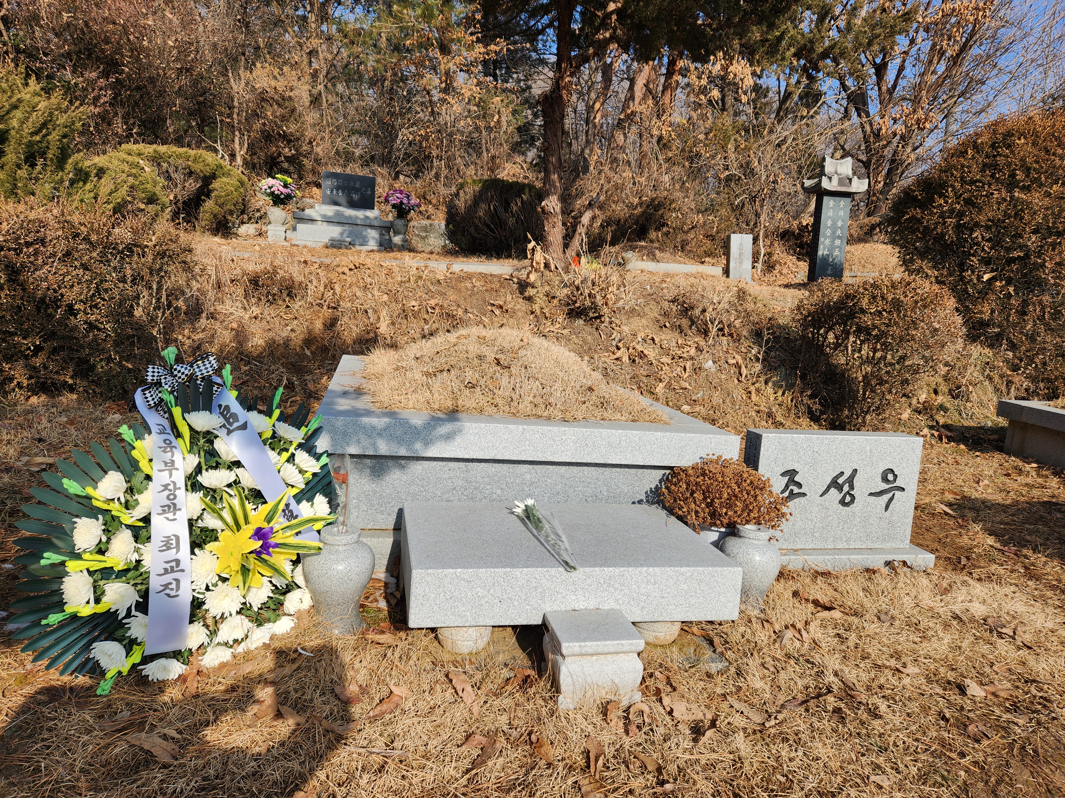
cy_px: 399
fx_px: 708
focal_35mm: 23
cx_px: 532
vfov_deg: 58.9
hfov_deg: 73.9
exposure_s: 1/1272
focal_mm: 5.4
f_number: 1.8
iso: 20
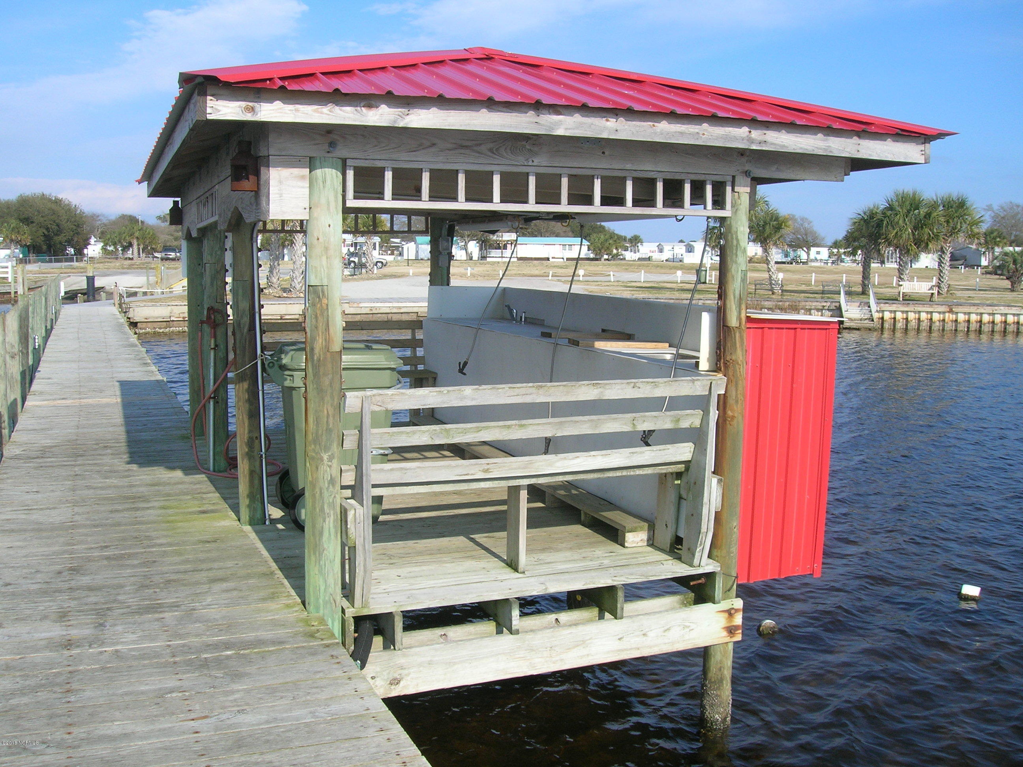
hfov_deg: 54.0
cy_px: 384
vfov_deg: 41.8
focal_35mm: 34
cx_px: 512
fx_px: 1005
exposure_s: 1/339
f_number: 4.9
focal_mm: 5.7
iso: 50
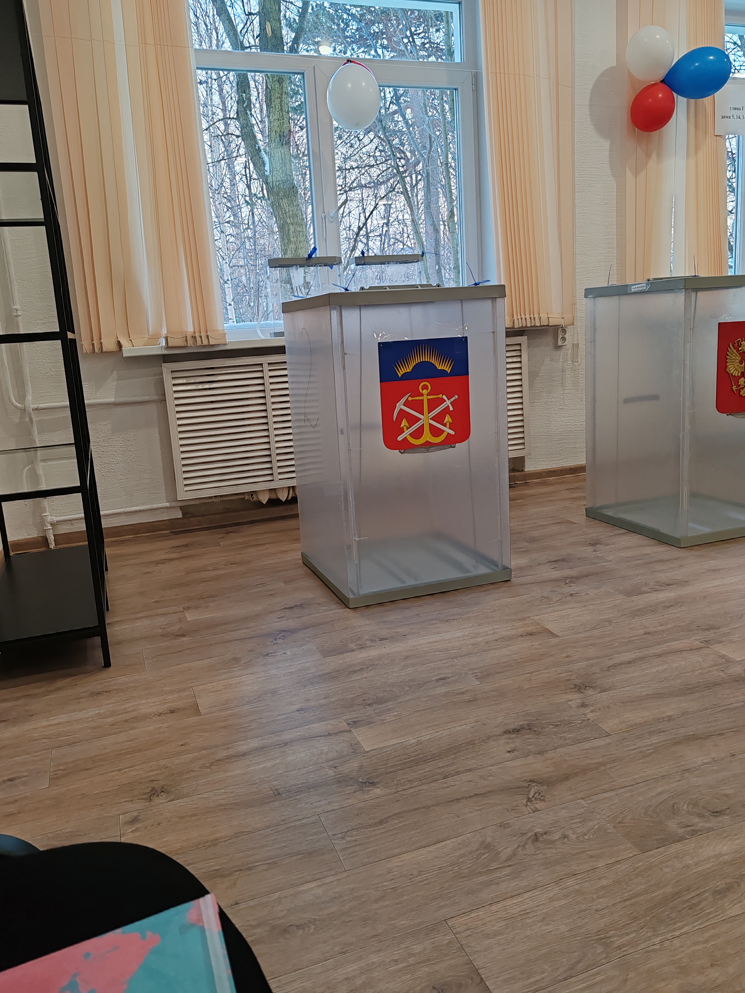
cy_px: 482
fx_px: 804
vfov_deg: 63.4
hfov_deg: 49.7
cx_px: 368
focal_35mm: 28
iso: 250
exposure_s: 1/100
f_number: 1.9
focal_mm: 6.12
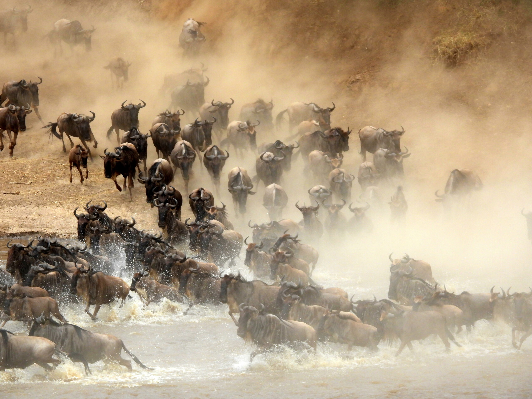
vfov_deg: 4.6
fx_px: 4918
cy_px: 200
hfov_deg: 6.2
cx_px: 266
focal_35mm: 320
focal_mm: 57.1
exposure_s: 1/500
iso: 100
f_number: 5
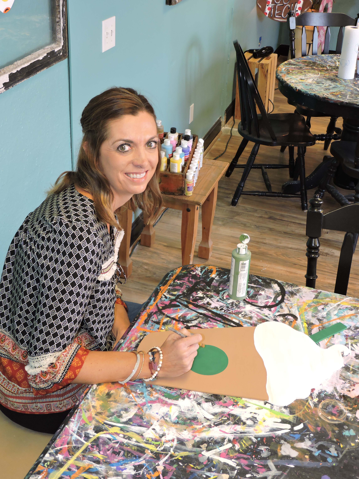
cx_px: 180
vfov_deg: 40.4
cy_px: 240
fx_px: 650
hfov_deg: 30.9
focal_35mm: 47
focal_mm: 8.4
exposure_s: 1/50
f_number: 3.5
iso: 360
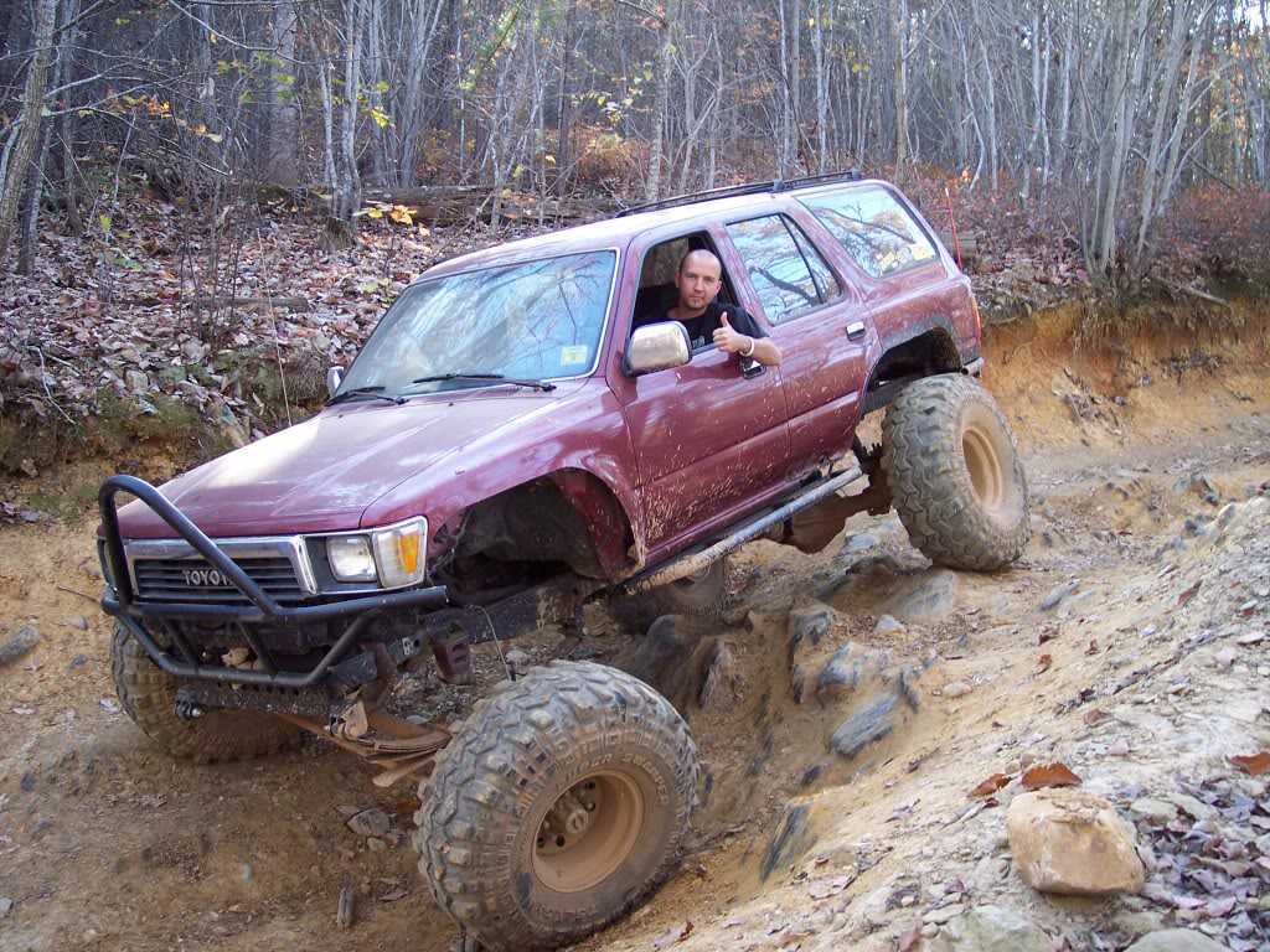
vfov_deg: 36.8
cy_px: 476
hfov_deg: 47.9
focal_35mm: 39
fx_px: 1431
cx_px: 635
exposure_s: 1/60
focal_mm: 8
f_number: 3.4
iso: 100
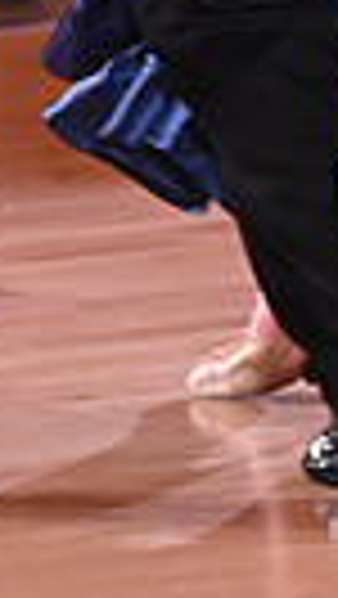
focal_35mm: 730
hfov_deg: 1.7
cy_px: -382
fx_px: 11609
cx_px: 228
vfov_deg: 2.9
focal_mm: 160
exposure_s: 1/400
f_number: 5
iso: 5000
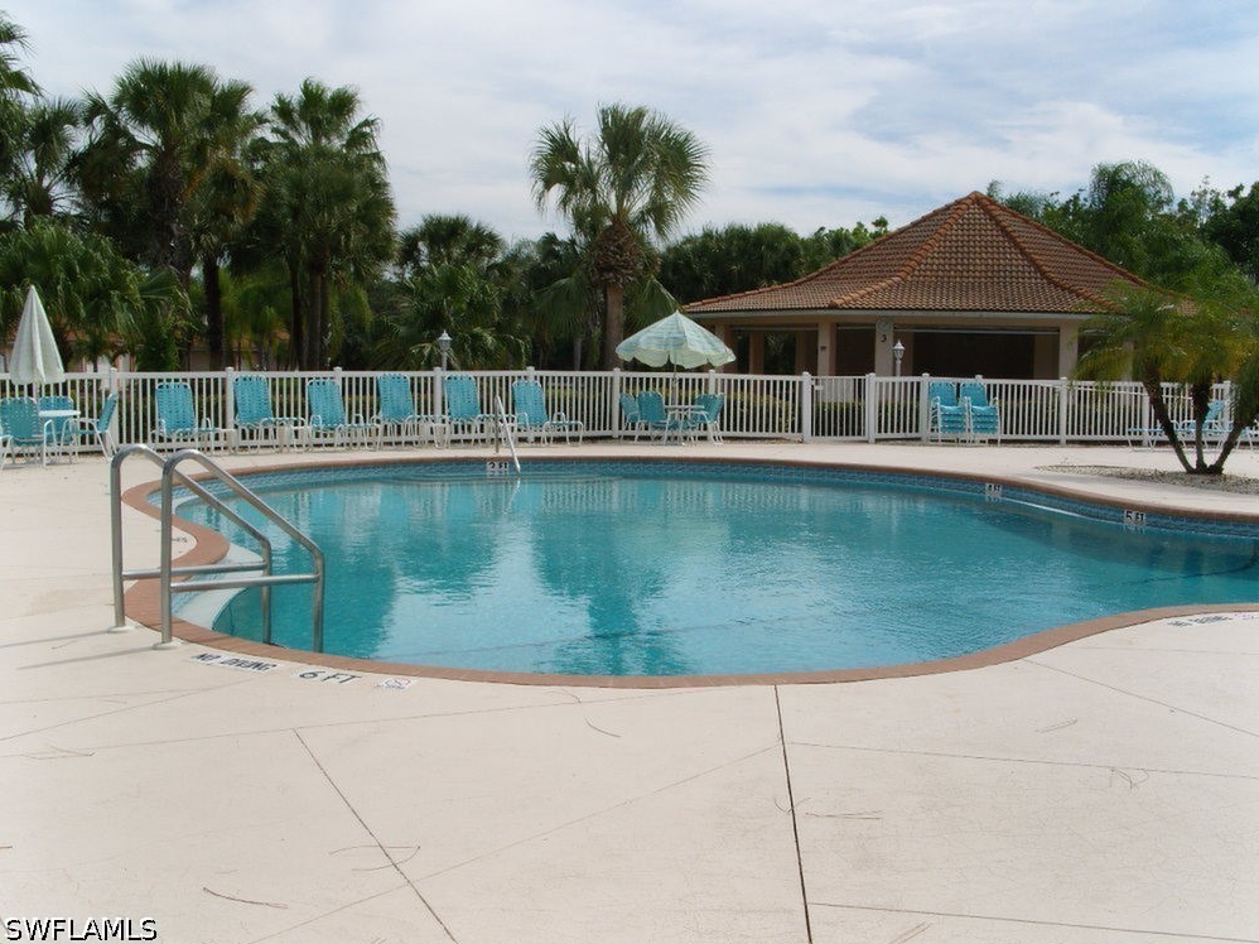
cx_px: 643
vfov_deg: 36.8
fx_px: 1418
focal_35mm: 39
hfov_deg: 47.9
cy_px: 464
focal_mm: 7.8
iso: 80
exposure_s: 1/1500
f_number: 4
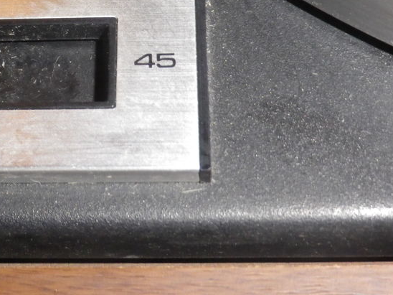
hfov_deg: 23.0
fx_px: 954
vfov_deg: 17.3
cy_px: 30
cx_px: 96
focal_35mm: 84
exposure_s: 1/60
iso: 400
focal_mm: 8.2
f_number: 8.4
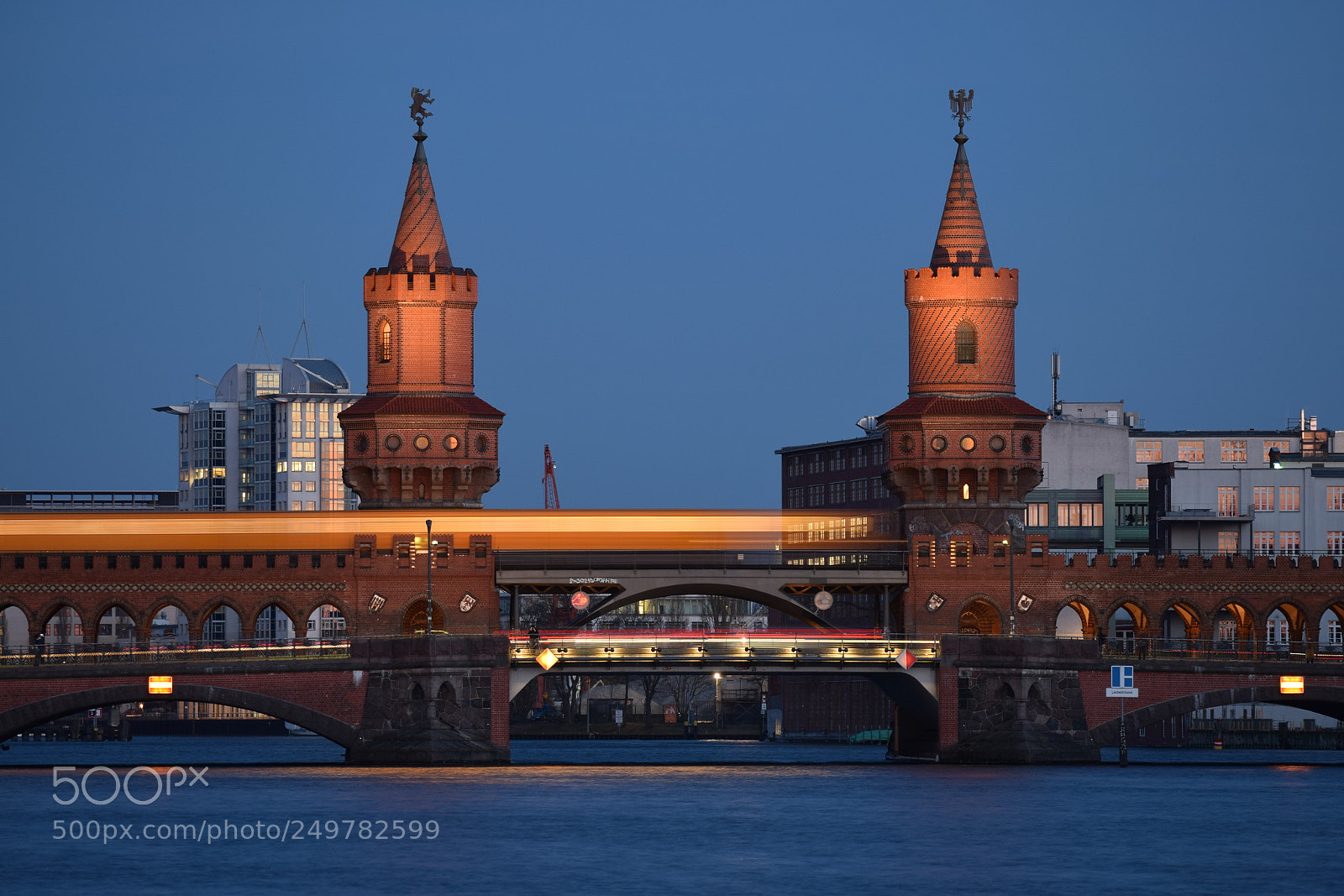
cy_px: 448
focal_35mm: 165
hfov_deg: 12.5
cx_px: 672
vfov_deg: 8.3
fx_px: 6160
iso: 100
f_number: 4.8
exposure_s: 1.6
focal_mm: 110
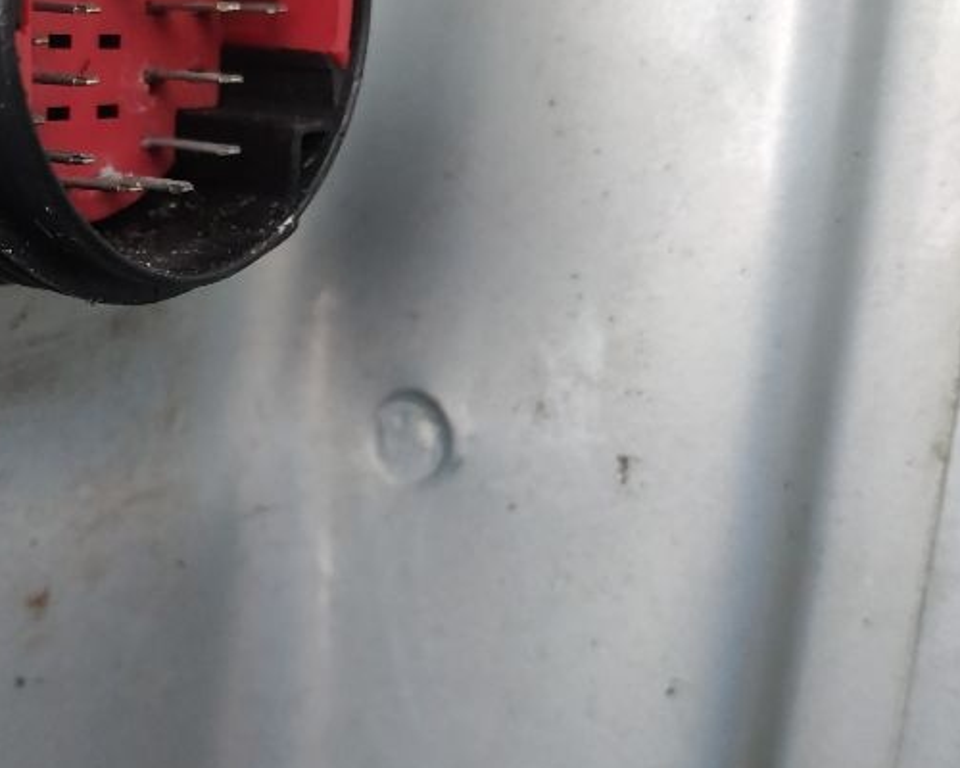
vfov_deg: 29.1
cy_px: 330
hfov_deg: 35.1
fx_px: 1477
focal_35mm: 52
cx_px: 228
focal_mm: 4.77
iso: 466
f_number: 1.75
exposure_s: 1/30
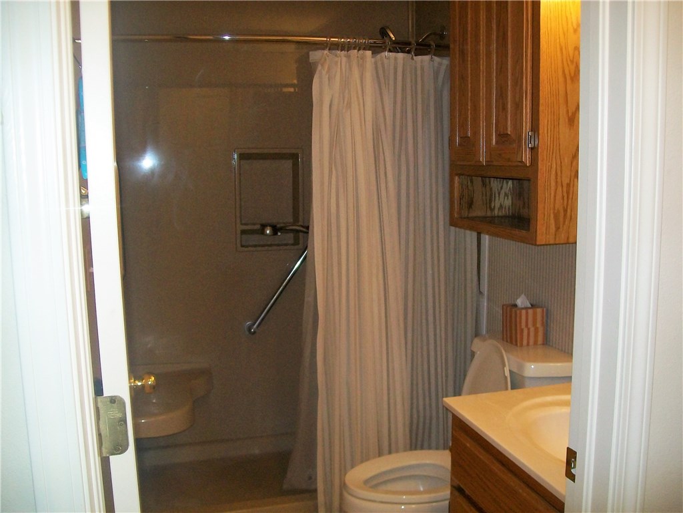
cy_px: 256
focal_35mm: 34
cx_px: 342
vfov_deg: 41.8
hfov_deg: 54.0
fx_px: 671
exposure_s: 1/60
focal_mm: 6.1
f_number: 2.7
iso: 160
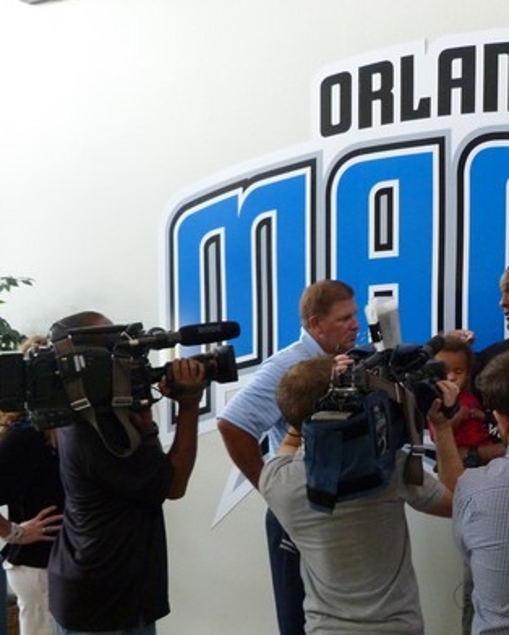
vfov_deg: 36.6
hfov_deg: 28.6
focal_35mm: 51
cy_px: 356
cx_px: 456
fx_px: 960
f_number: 3
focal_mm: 5.7
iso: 400
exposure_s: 1/50
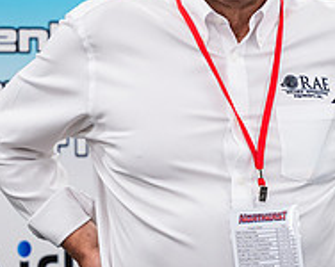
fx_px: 5537
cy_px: 39
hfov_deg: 3.5
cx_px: 196
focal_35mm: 559
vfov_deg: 2.8
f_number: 3.2
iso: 800
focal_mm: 185
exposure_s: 1/200
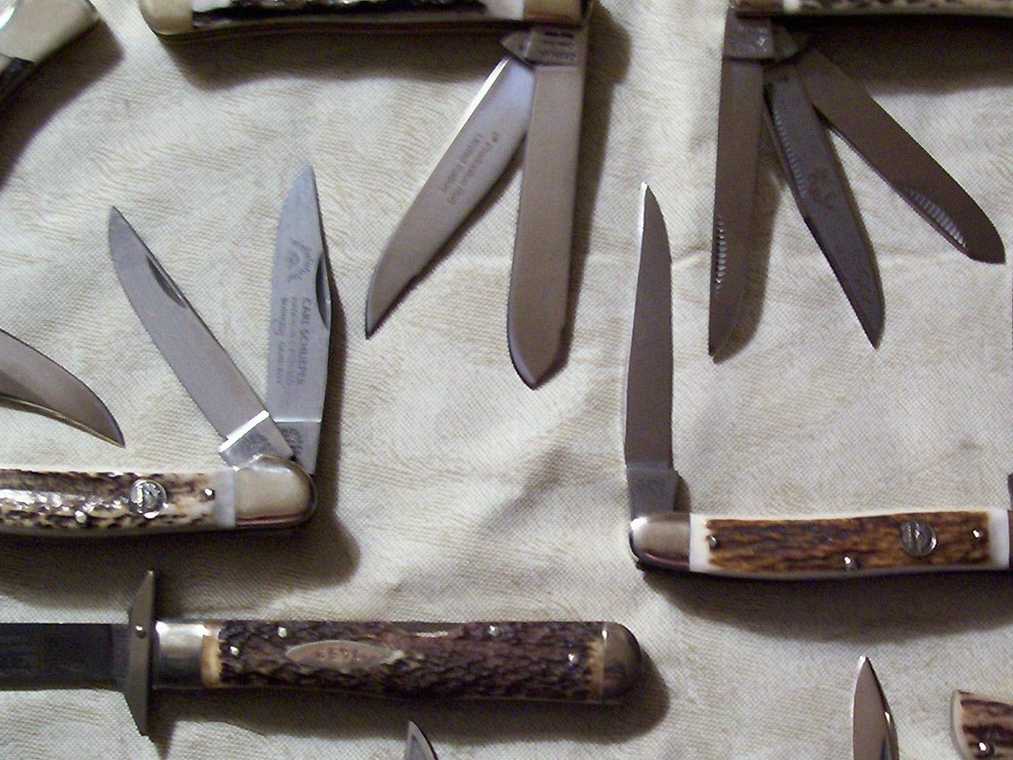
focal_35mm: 62
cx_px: 734
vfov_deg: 23.4
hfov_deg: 30.8
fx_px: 1814
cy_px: 578
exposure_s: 1/8
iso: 160
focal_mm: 5.6
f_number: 2.7
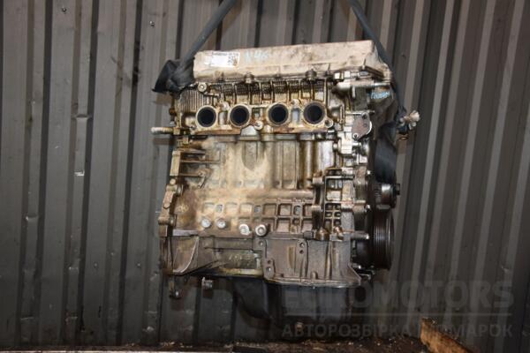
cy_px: 176
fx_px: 552
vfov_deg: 35.5
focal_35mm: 38
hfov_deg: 51.3
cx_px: 265
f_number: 5
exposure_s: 1/60
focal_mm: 25
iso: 800
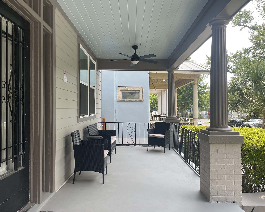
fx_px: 220
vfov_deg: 51.5
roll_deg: +0.6
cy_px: 106
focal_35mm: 28
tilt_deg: -0.2
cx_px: 134
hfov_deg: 62.2
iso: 32
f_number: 1.6
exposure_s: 1/498
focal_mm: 4.2
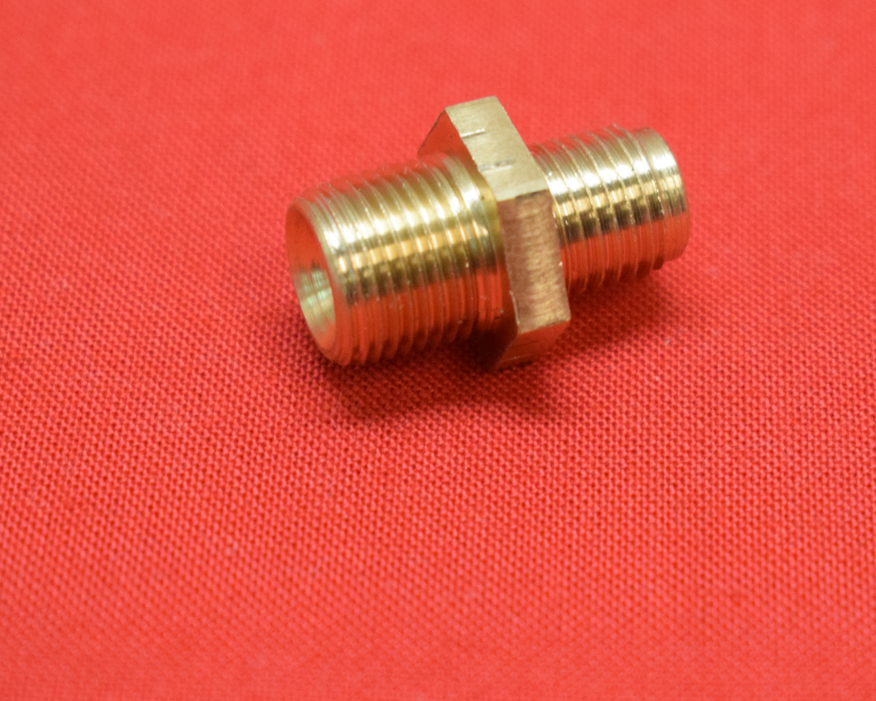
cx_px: 534
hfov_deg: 12.8
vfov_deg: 10.2
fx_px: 3913
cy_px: 305
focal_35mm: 151
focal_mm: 55
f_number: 5.6
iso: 2000
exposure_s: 1/100
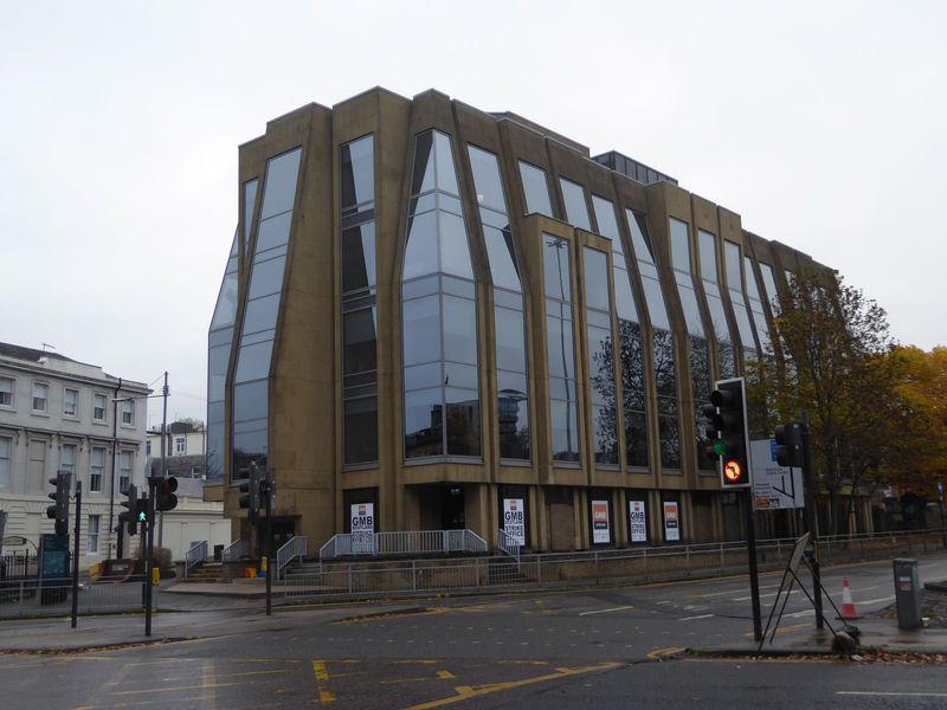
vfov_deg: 36.8
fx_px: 1067
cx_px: 474
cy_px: 355
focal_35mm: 39
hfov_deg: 47.9
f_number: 3.7
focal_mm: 6.7
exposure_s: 1/60
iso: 125
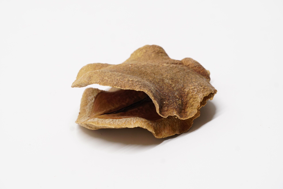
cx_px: 142
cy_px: 94
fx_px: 1014
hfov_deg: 15.9
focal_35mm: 129
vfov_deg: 10.6
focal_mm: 86
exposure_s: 1/90
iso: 800
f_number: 8
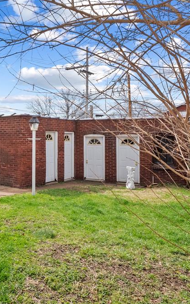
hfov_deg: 40.7
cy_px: 151
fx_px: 232
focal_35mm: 28
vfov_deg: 66.5
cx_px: 15
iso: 400
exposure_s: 1/1000
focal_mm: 9
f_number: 8
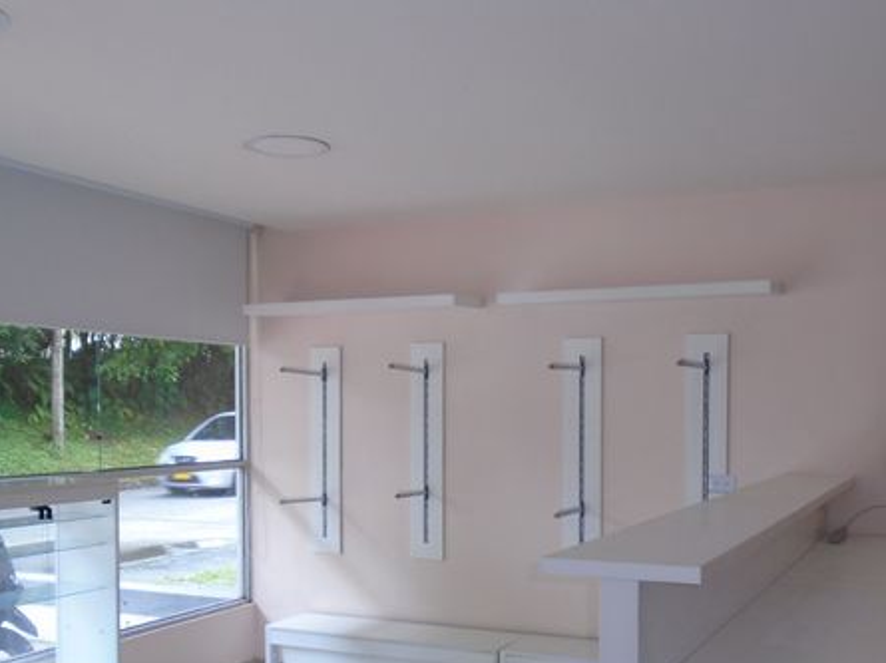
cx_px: 501
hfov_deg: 47.8
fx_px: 997
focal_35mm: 39
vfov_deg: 36.3
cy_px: 450
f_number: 3.2
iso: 100
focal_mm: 4.6
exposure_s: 1/50
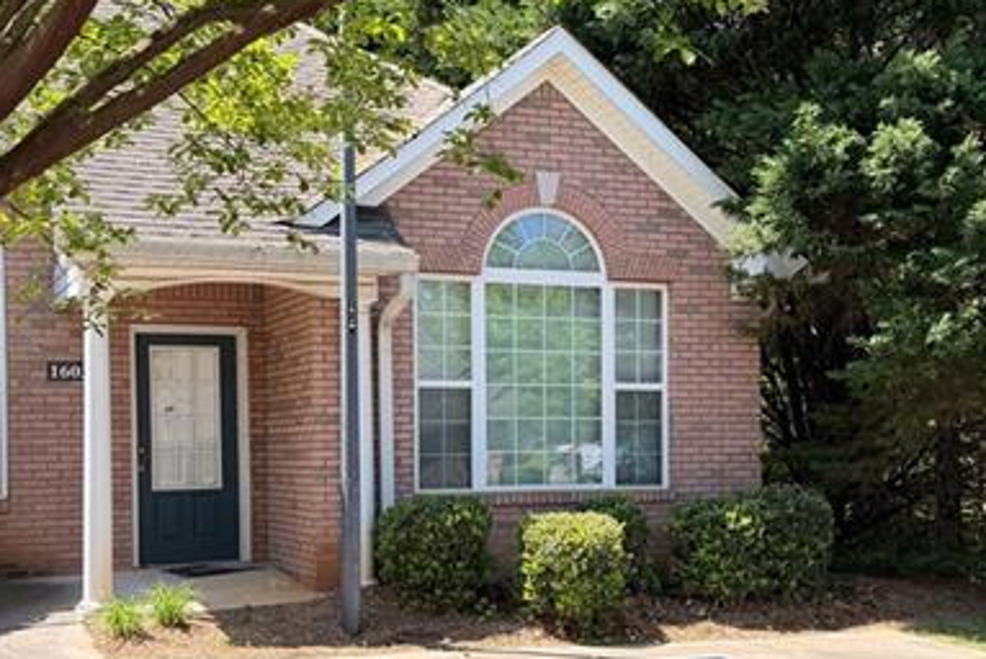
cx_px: 481
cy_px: 440
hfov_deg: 39.6
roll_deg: +0.8
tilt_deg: -0.6
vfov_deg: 26.9
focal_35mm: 50
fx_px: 1370
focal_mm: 6.76
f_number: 1.78
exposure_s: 1/757
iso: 80
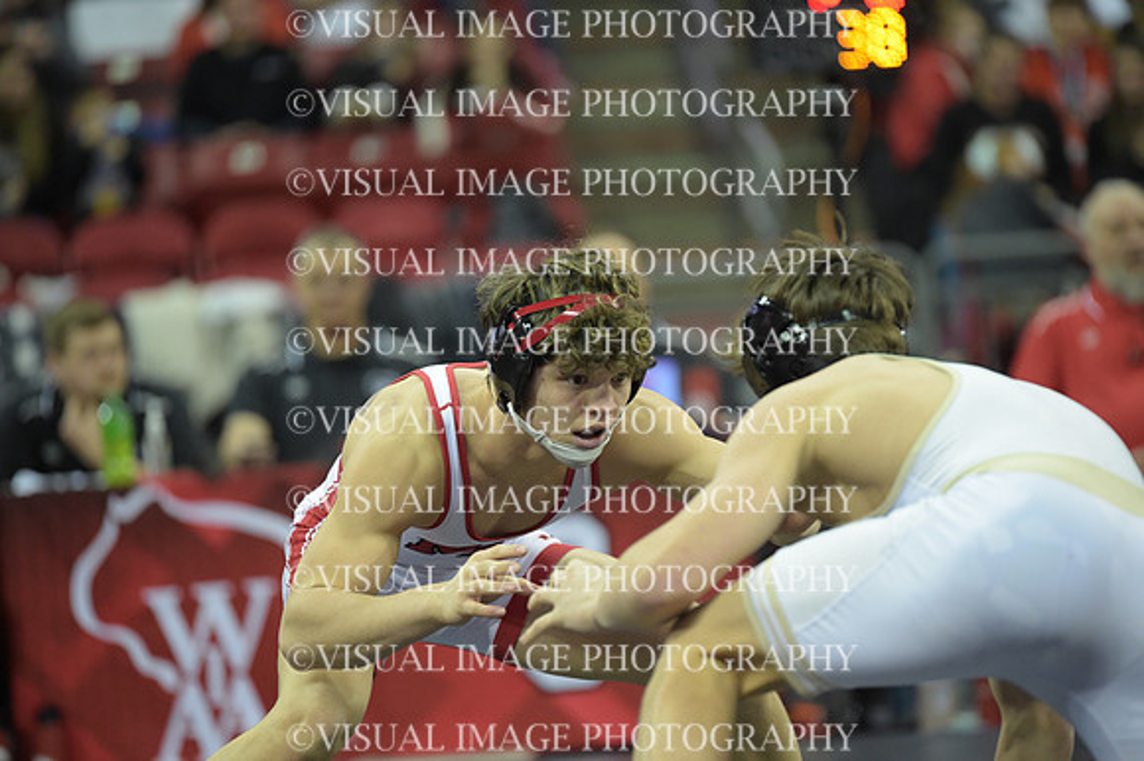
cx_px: 572
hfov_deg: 10.6
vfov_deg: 7.0
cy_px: 380
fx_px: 6193
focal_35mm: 195
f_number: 2.8
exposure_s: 1/1250
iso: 6400
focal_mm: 195
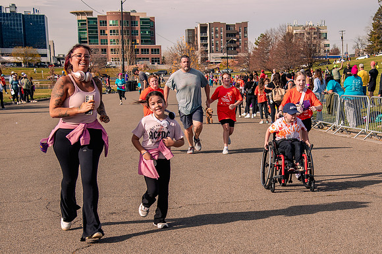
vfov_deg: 17.5
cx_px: 250
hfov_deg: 26.0
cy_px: 192
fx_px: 822
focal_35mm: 77
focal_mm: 44
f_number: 5
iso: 200
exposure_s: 1/1250
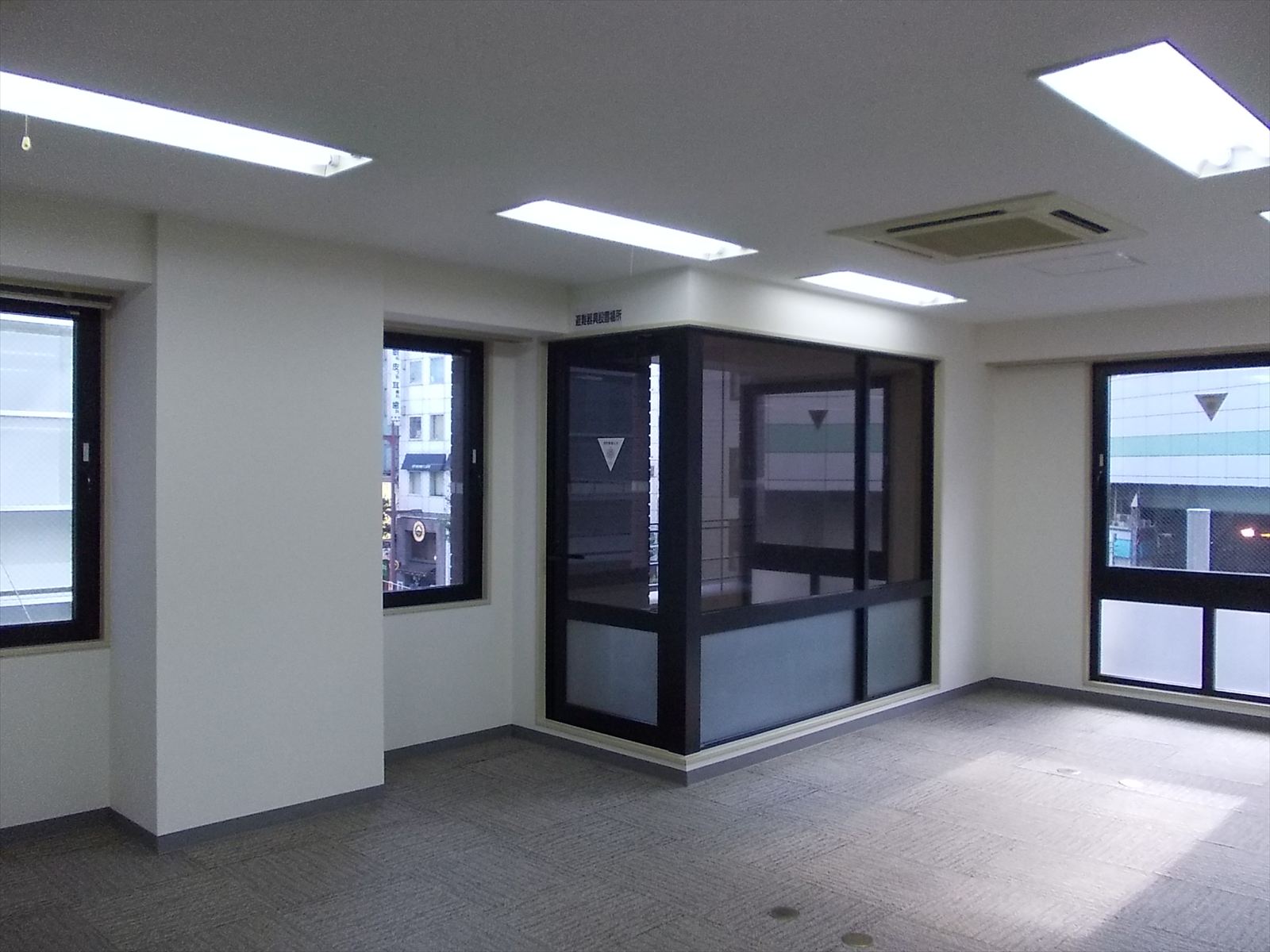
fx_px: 1027
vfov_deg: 49.7
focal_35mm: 28
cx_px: 635
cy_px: 476
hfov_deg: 63.4
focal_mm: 4
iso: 200
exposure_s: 1/160
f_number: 2.7
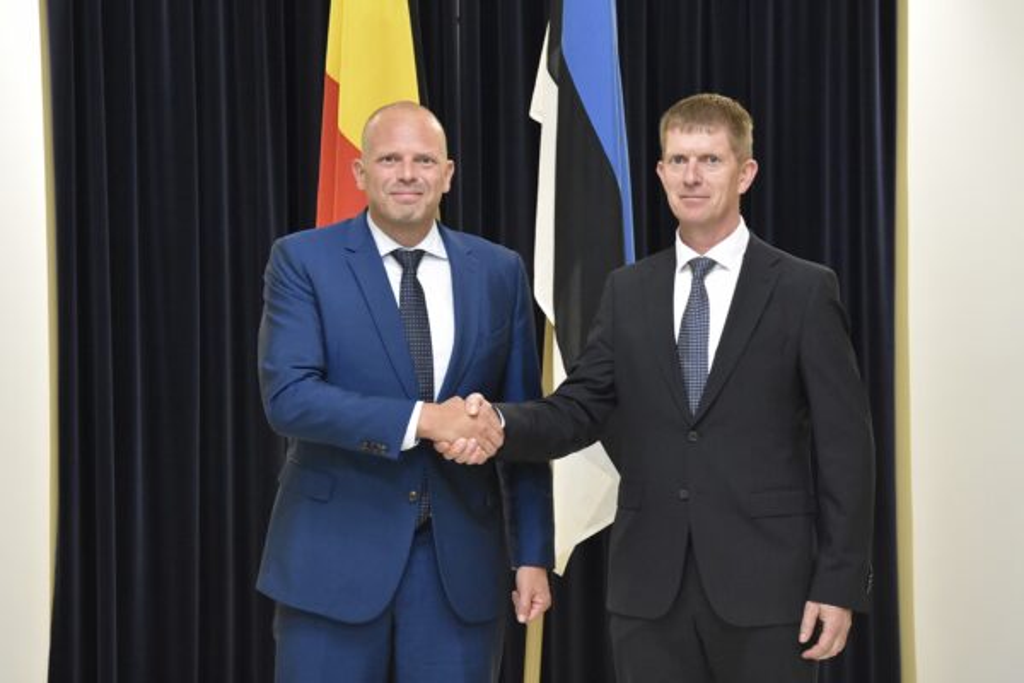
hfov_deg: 27.0
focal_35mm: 75
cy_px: 342
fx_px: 2133
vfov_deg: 18.2
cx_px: 512
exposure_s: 1/60
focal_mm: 50
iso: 3600
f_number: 5
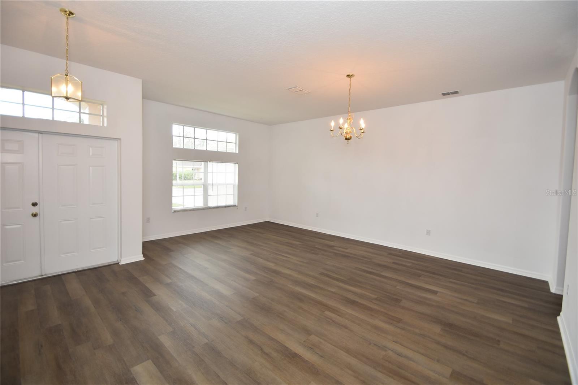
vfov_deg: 77.3
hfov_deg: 100.4
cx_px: 289
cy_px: 192
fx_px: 241
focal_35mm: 15
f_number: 4
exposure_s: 1/60
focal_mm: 10
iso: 200
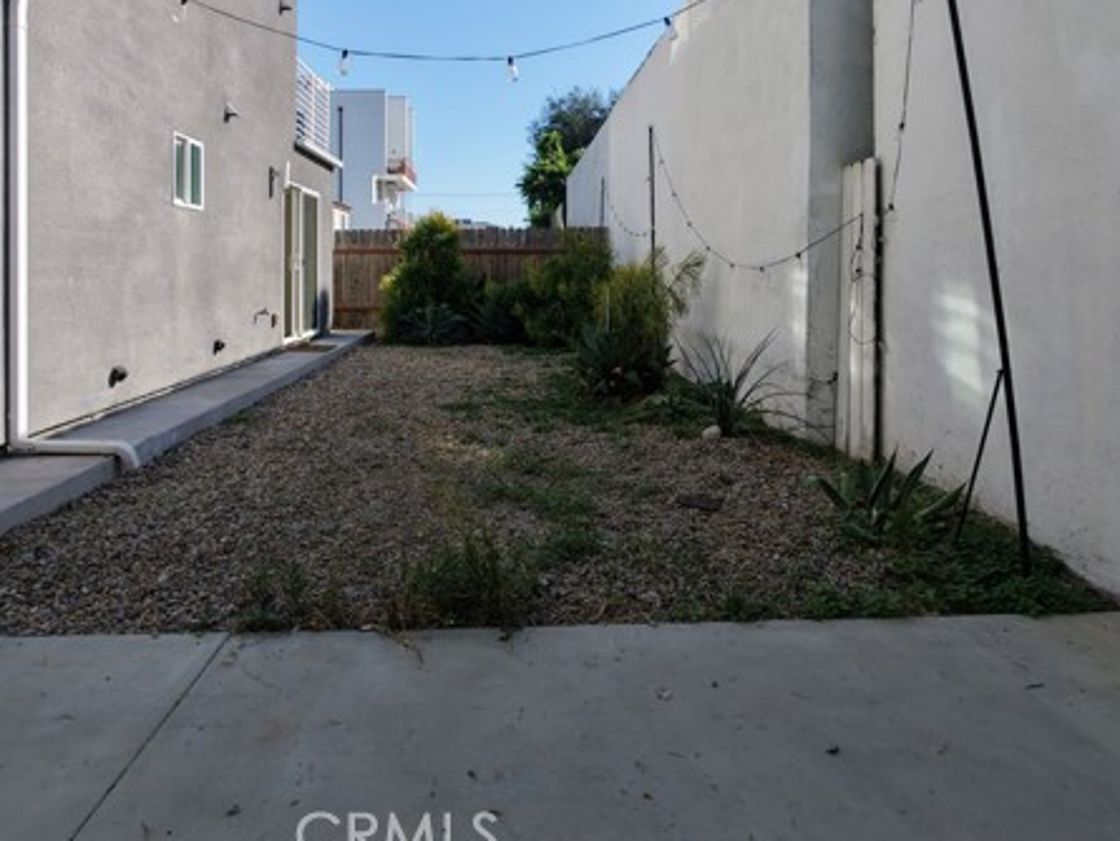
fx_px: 744
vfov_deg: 57.3
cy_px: 267
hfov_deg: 73.8
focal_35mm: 23
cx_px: 524
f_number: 2.2
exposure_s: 1/640
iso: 100
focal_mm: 3.05
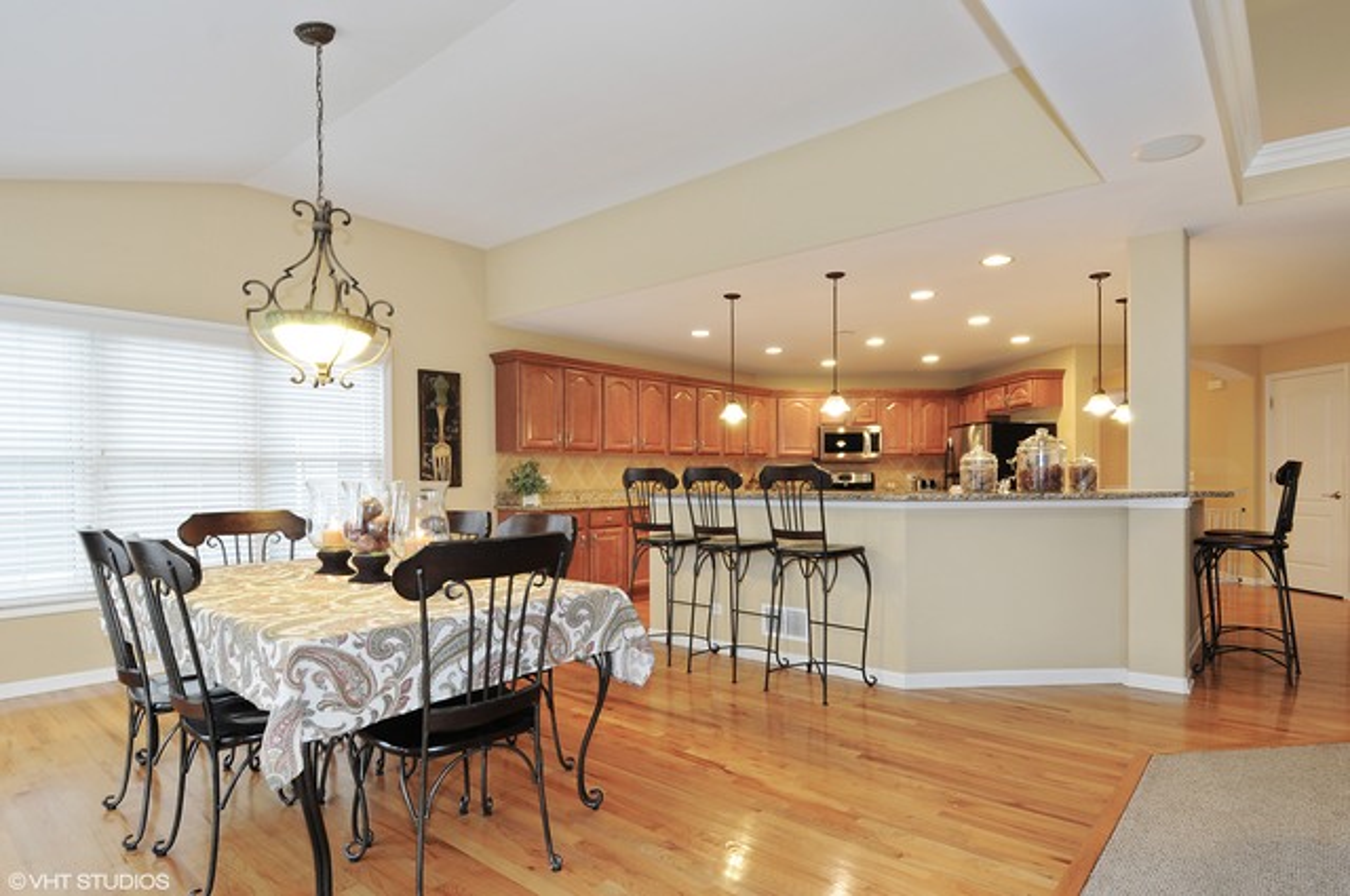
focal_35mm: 18
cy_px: 448
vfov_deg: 67.2
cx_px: 675
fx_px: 674
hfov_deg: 90.1
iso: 320
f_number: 8
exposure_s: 1/3
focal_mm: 12
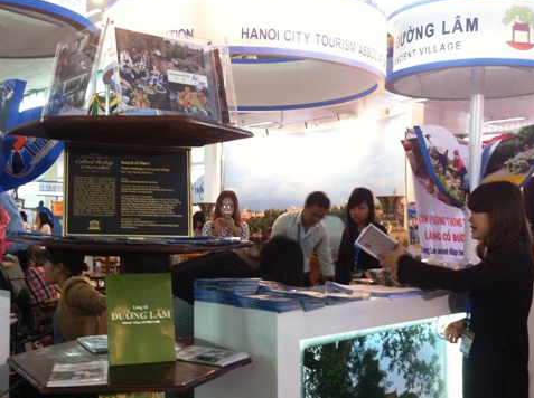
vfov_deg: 30.7
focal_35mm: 47
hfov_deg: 40.5
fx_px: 724
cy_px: 244
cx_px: 251
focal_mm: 3.85
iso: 200
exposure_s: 1/15
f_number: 2.8
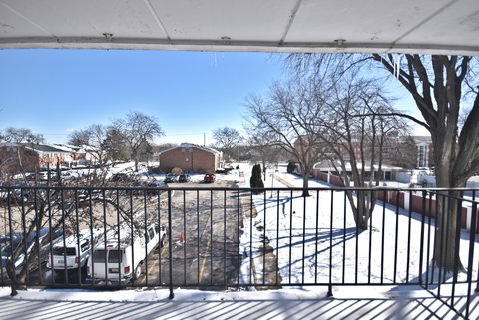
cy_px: 160
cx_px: 240
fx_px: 200
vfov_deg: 77.3
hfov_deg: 100.4
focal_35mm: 15
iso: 500
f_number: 4.5
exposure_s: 1/3200
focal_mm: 10
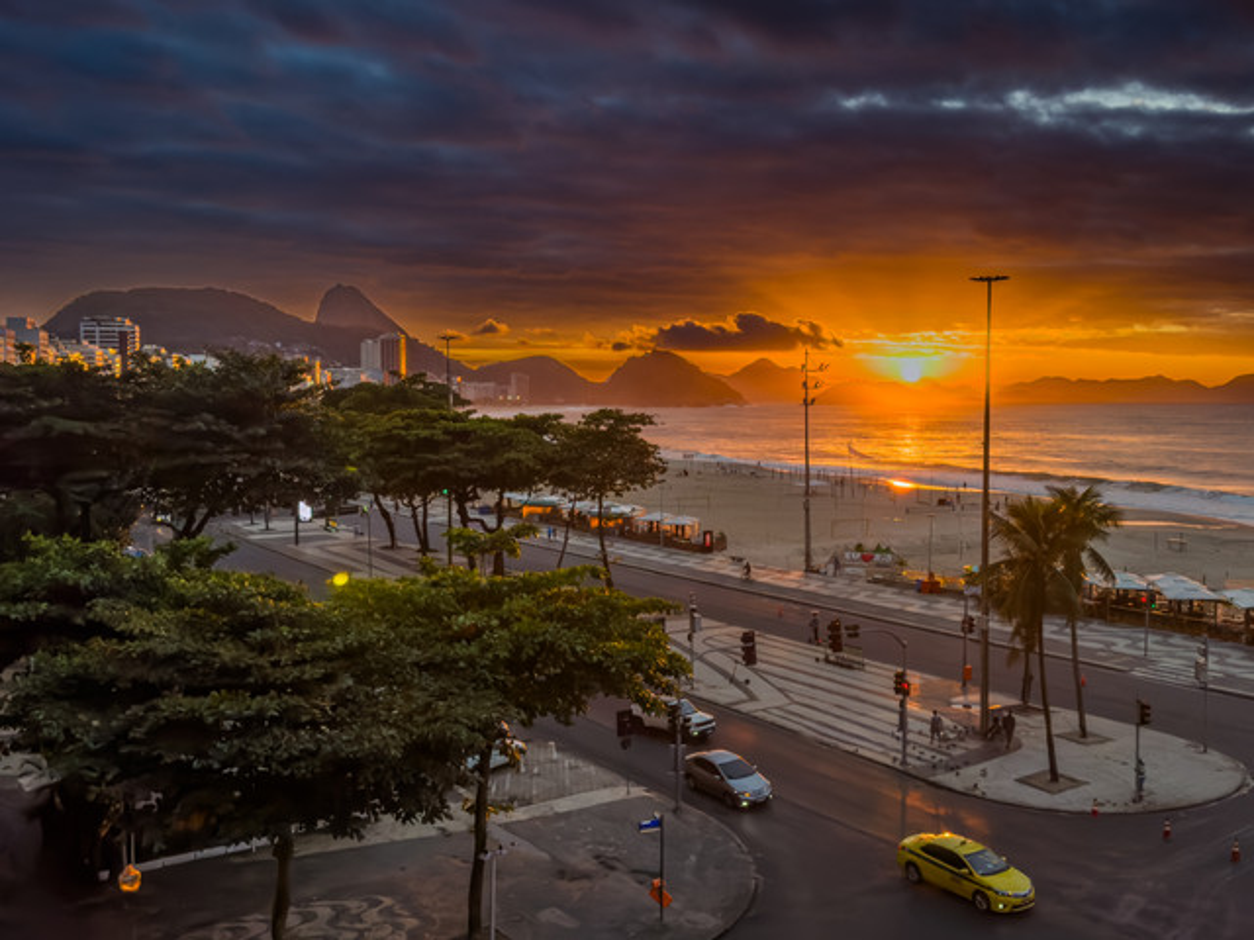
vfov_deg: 40.7
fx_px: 1268
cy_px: 470
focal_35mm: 35
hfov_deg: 52.6
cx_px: 627
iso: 100
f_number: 1.8
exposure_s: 1/1900
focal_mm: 6.76
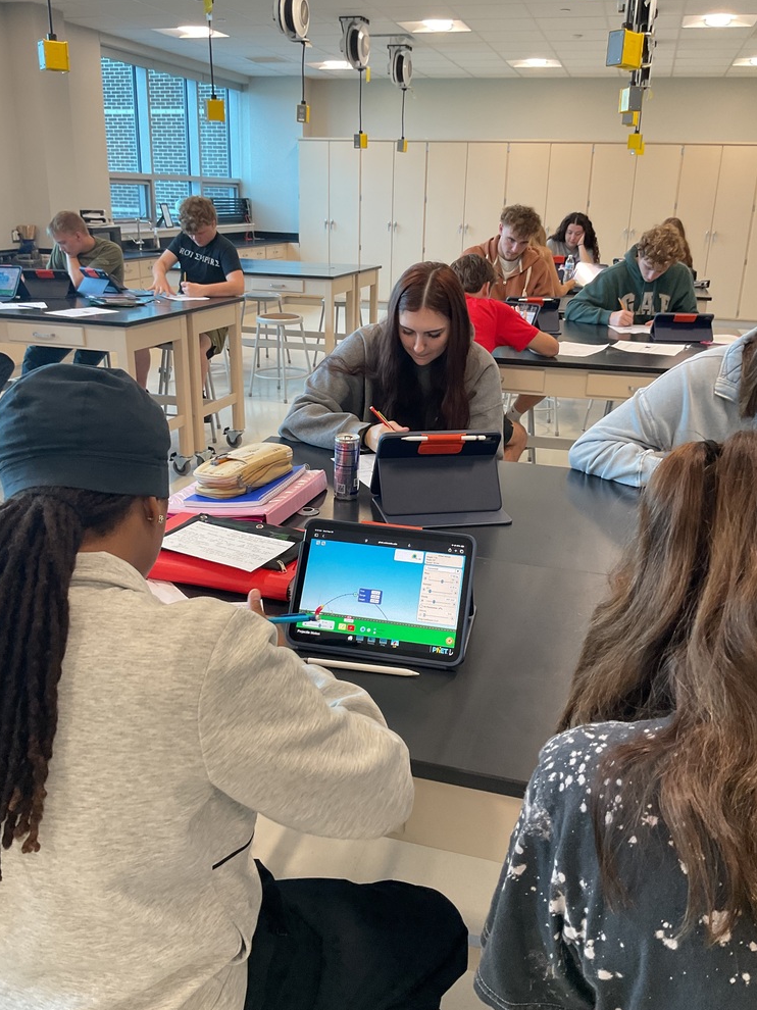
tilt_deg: -21.1
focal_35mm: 30
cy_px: 511
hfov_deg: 46.8
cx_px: 383
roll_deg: -1.2
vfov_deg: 60.0
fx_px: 875
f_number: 1.8
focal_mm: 3
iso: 80
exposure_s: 1/60
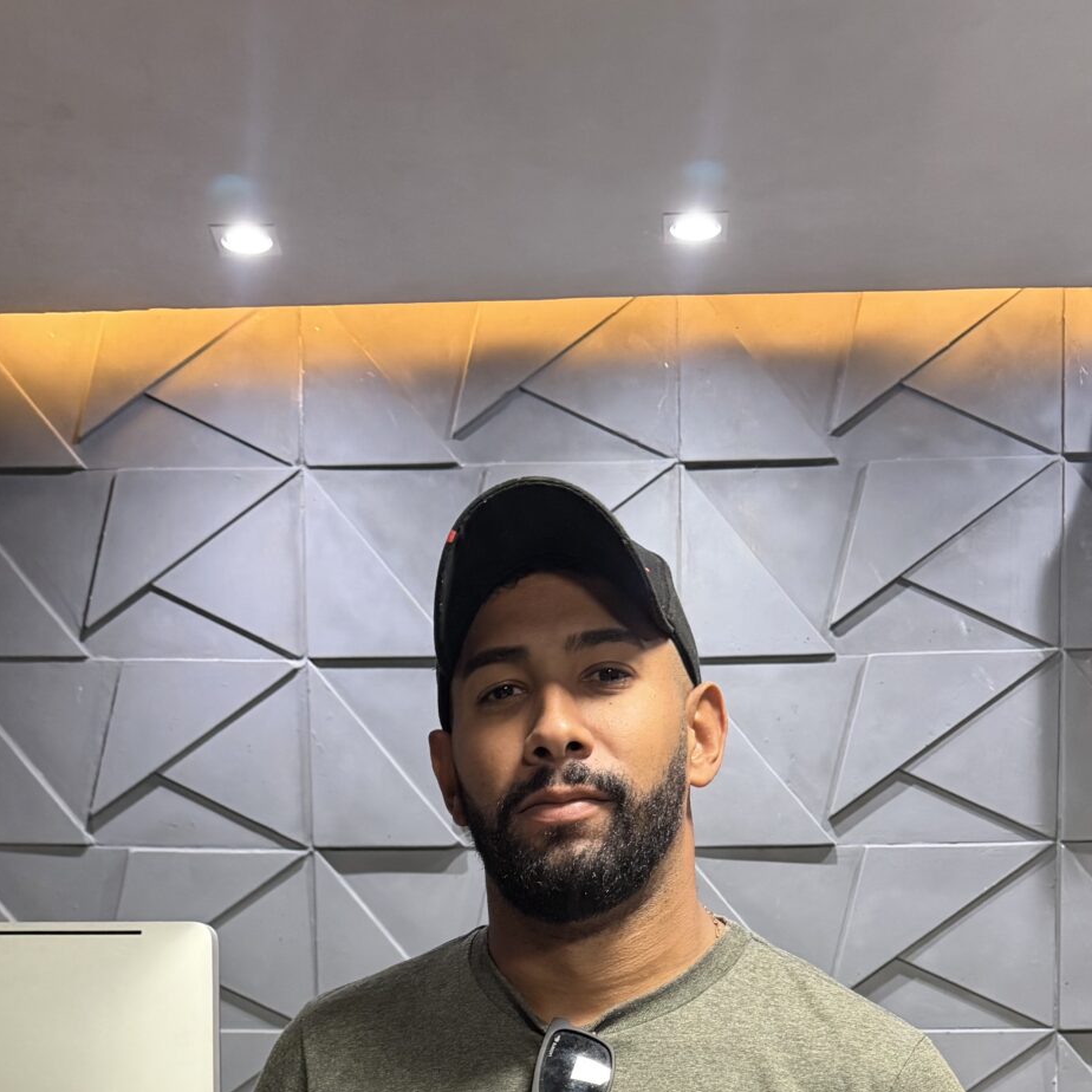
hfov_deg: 36.0
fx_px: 1677
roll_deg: +1.0
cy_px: 1135
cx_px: 506
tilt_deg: -4.0
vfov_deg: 32.6
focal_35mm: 47
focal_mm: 6.76
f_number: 1.78
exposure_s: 1/60
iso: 400
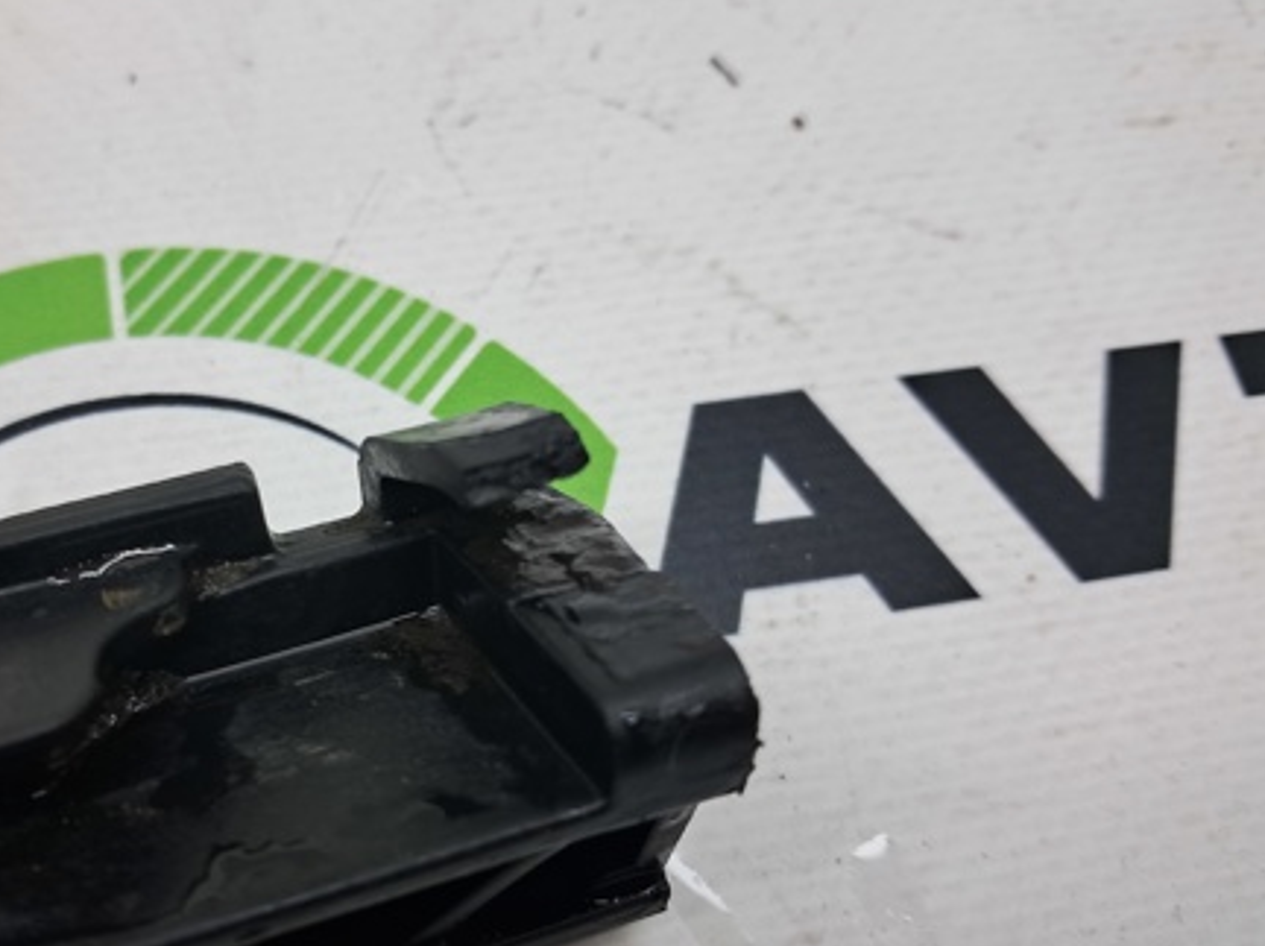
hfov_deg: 46.3
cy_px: 523
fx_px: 1460
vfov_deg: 35.9
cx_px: 445
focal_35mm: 40
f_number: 1.8
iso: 50
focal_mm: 4
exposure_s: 1/50
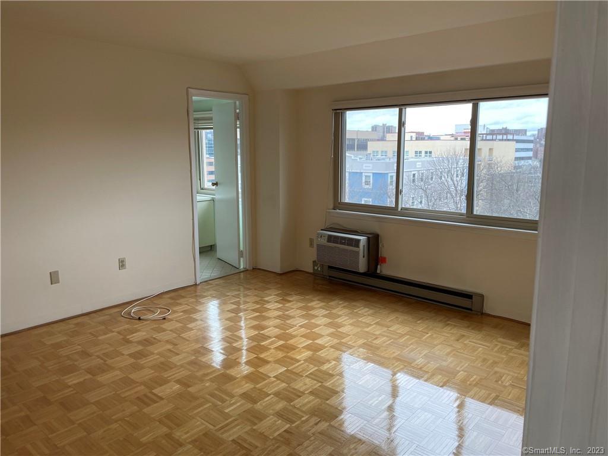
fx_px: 457
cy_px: 228
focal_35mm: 26
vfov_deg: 53.1
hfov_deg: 67.3
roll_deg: -0.4
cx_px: 304
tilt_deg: -7.9
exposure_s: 1/133
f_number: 1.6
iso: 32
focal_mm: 4.2
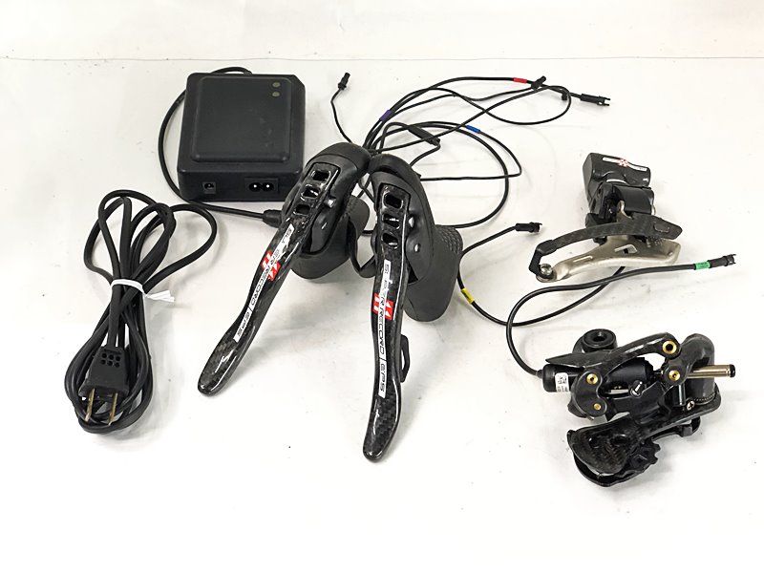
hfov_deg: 36.8
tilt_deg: -48.0
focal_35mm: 52
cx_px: 382
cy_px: 286
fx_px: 1148
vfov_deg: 28.0
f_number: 2.4
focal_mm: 6
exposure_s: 1/33
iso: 100
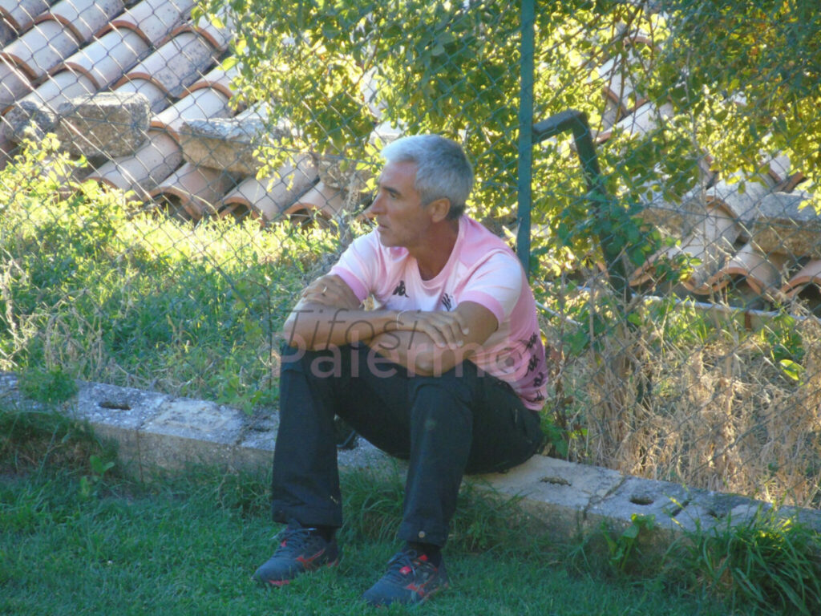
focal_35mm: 999
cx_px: 410
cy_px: 308
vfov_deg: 1.5
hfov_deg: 2.0
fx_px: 23694
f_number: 6.2
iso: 500
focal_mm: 178
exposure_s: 1/60
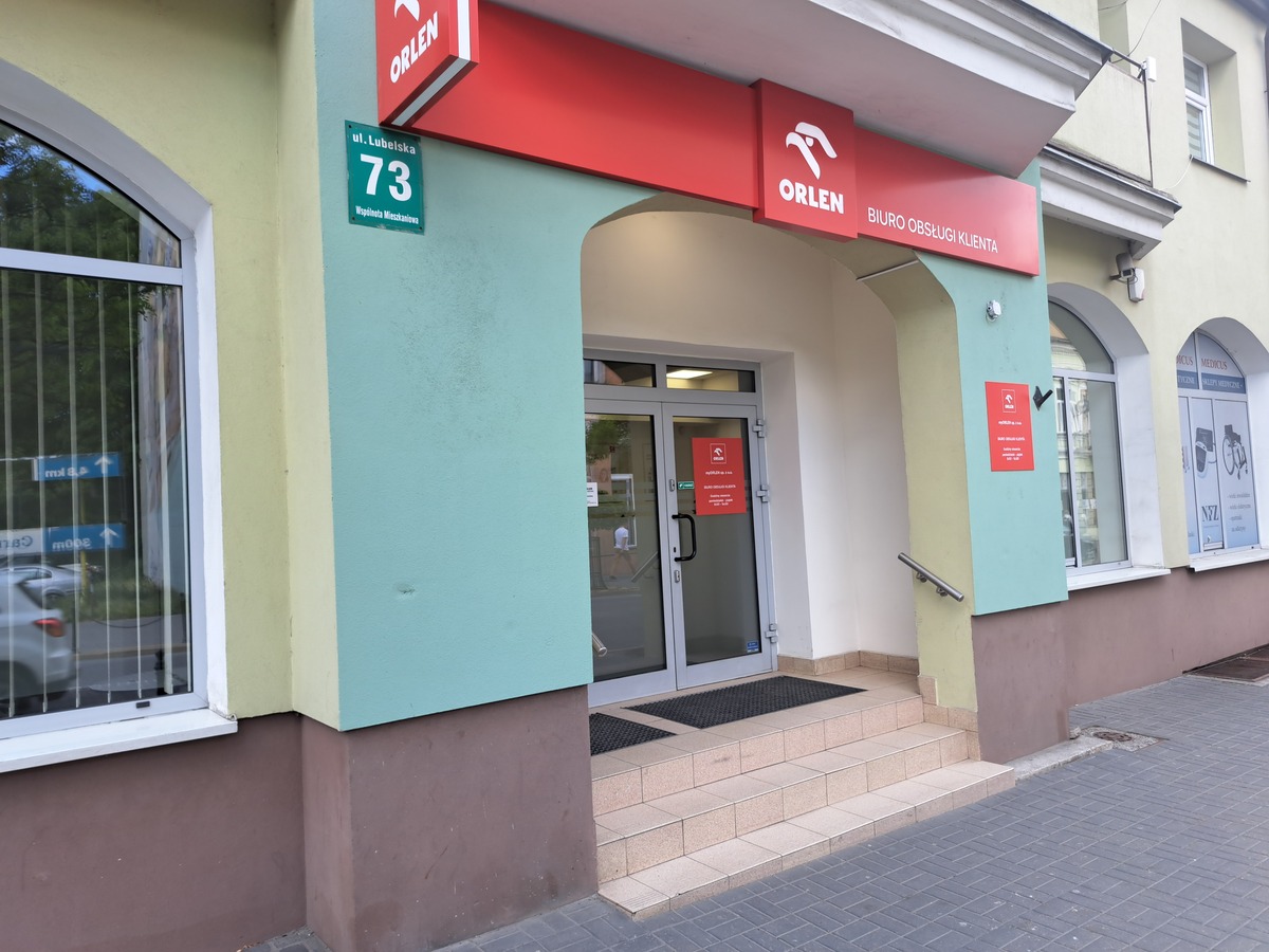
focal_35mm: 24
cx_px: 634
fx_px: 880
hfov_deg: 71.6
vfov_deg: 56.8
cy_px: 476
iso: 50
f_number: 1.8
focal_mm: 5.23
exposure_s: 1/107
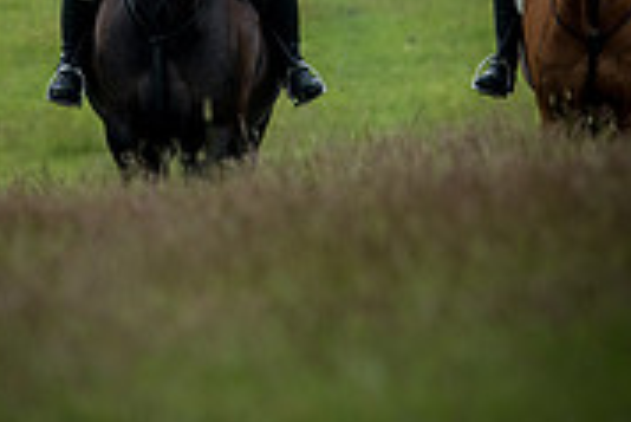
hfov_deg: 1.8
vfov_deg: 1.2
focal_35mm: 1137
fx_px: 19945
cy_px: -312
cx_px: 227
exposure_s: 1/1250
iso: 400
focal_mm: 300
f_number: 5
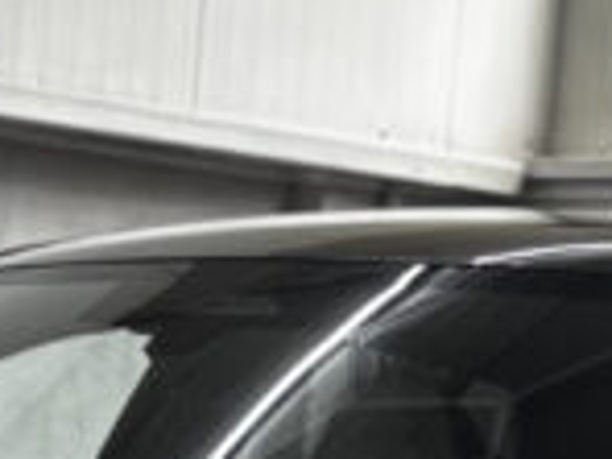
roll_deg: -3.5
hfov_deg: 10.7
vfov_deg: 7.9
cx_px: -227
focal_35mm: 180
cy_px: 918
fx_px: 3182
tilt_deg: -6.2
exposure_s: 1/100
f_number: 1.6
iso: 80
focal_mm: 5.96
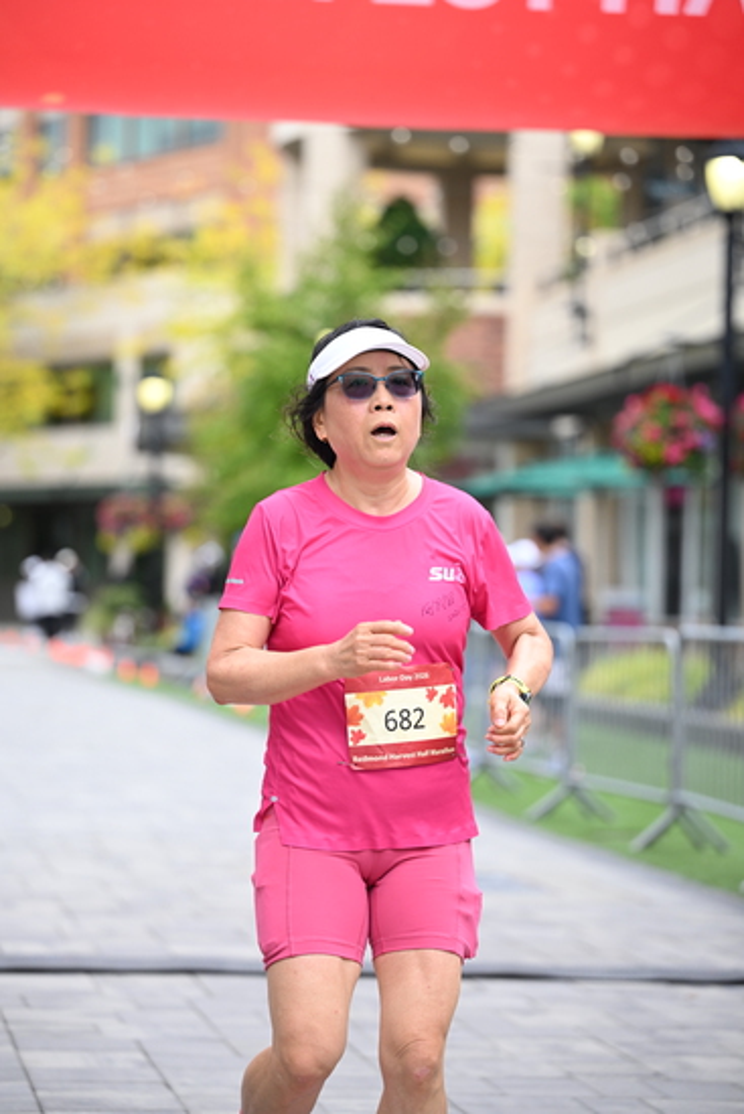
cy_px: 557
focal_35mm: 103
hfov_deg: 13.3
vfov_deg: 19.8
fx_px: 3191
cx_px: 372
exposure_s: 1/1600
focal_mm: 103
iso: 640
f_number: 2.8
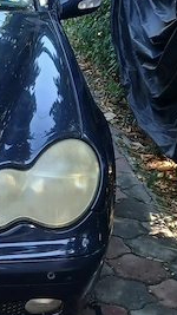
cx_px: -155
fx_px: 710
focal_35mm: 85
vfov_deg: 25.0
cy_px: 158
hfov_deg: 12.8
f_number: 1.8
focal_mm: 3.98
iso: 40
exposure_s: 1/100
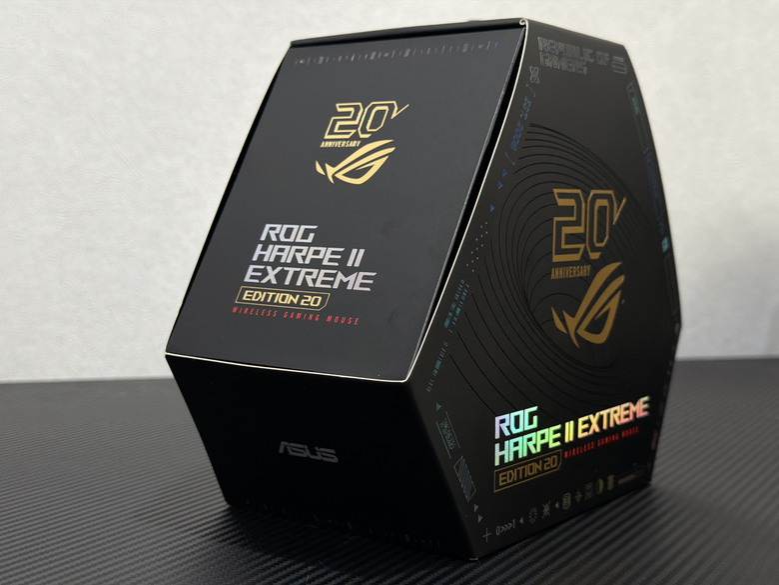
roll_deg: -0.3
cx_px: 390
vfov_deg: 30.3
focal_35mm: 48
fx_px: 1080
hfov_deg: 39.7
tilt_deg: -4.3
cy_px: 292
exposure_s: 1/60
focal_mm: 6.76
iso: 160
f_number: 1.78
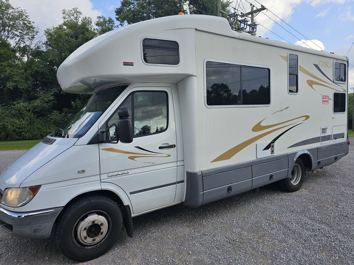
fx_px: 235
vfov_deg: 58.9
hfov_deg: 73.9
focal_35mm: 23
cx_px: 177
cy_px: 132
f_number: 1.7
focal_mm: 6.3
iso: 10
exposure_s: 1/391
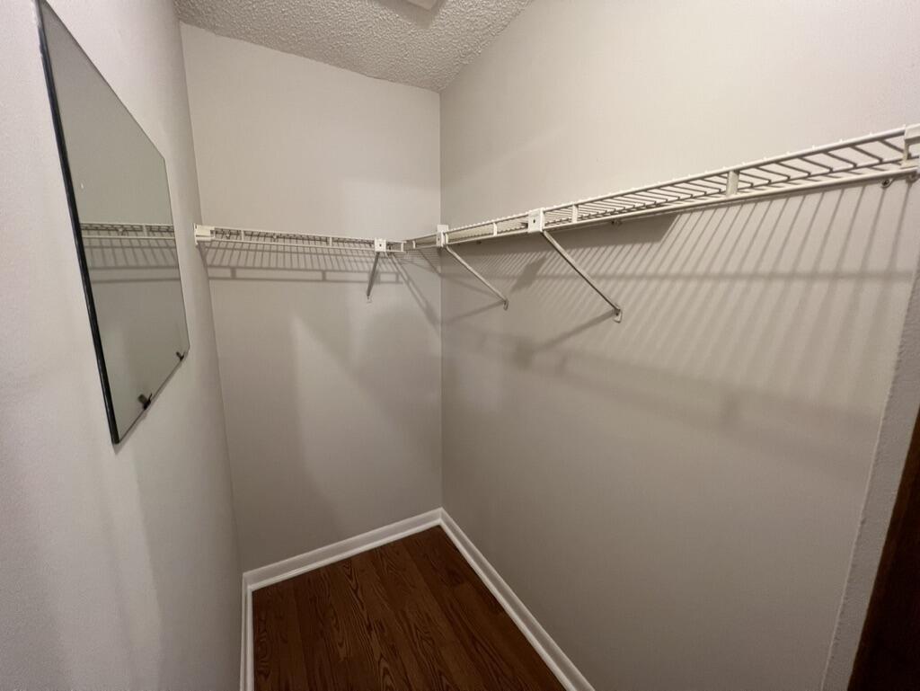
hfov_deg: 106.2
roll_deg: +0.2
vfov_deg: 90.0
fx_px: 346
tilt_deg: -10.5
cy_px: 346
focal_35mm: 13
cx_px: 460
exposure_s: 1/60
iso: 250
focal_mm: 1.57
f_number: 1.8
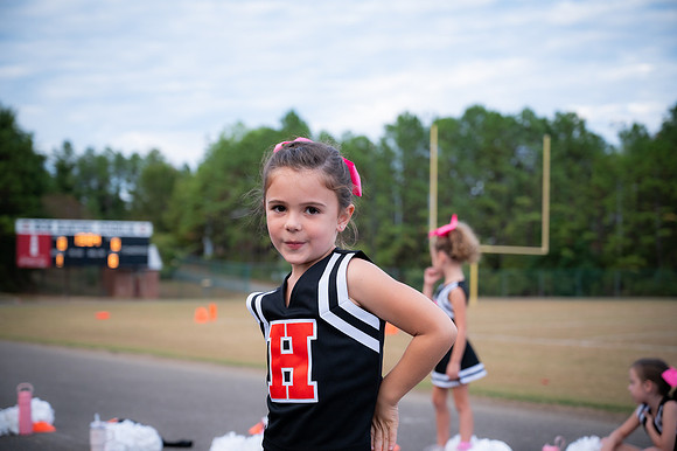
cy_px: 226
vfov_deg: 23.4
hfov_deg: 34.5
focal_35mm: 58
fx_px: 1090
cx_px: 338
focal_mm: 58
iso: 640
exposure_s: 1/640
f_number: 4
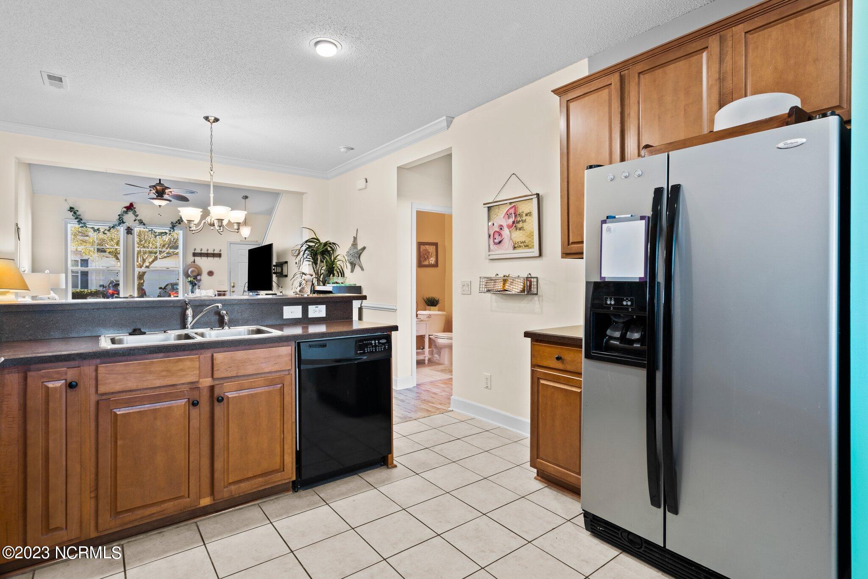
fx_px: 434
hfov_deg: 90.0
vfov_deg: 67.4
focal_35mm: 18
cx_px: 434
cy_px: 290
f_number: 4
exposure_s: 1/2.5
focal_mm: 18
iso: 200
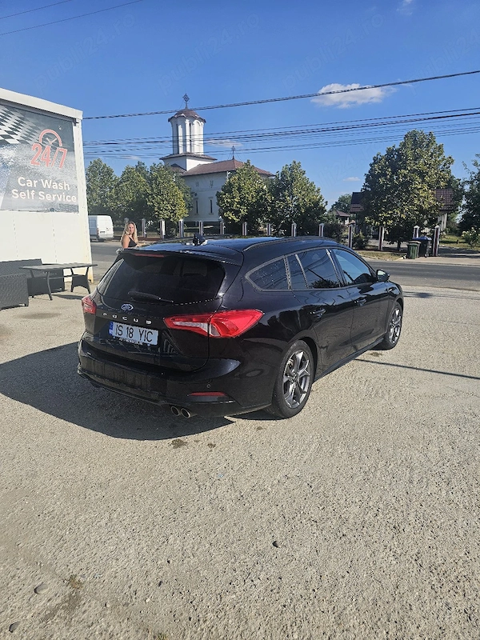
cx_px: 240
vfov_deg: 73.9
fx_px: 425
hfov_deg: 58.9
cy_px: 320
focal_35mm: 23
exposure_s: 1/1000
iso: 10
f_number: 1.7
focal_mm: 6.3
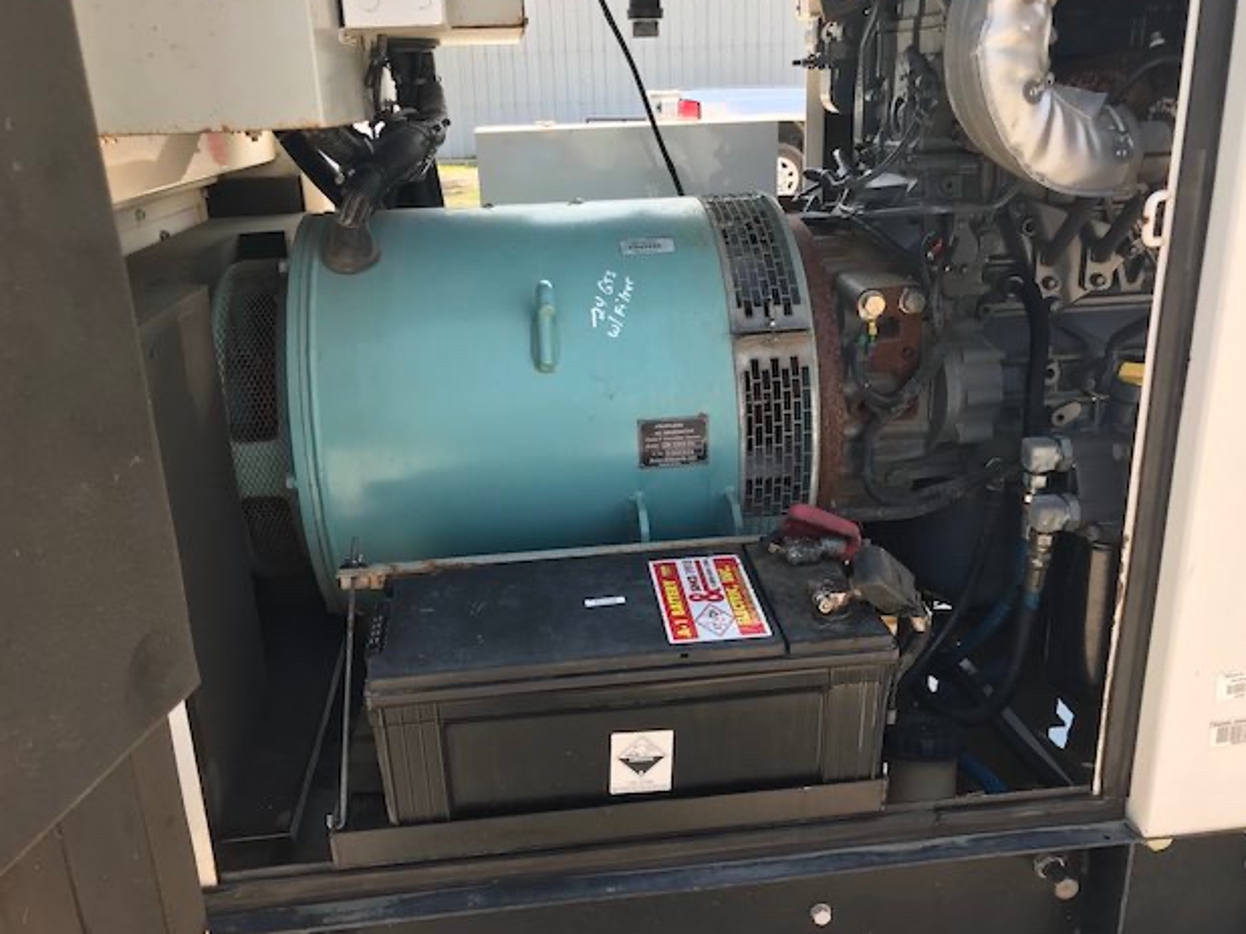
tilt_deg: -18.5
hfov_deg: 61.7
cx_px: 629
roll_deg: +2.0
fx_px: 1043
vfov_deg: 48.2
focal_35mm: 29
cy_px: 456
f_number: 1.8
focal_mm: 3.99
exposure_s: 1/321
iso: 20
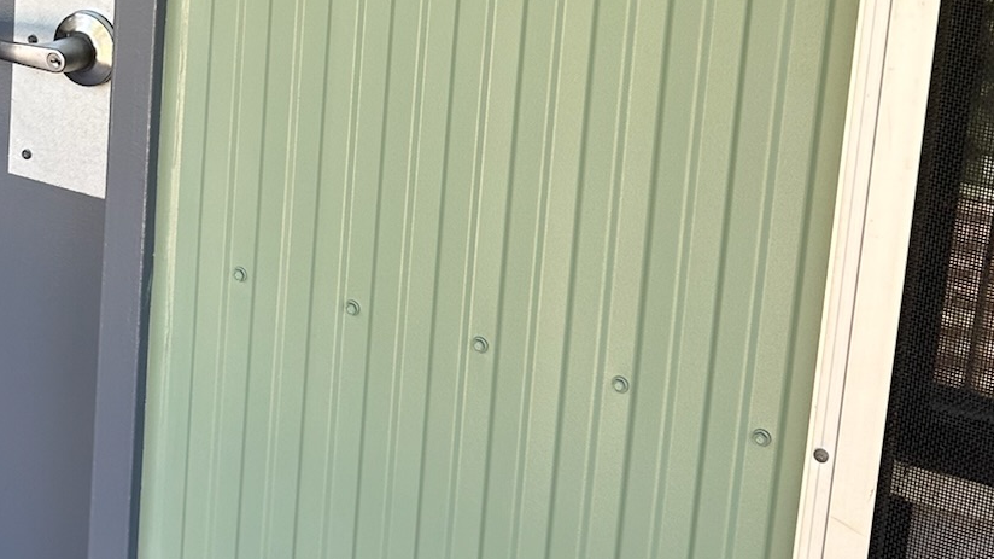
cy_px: -129
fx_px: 1713
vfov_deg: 17.6
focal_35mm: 65
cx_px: 207
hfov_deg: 31.6
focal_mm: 6.86
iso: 80
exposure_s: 1/121
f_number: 1.78
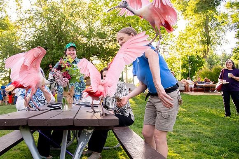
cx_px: 98
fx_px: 192
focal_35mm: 29
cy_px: 94
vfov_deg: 44.8
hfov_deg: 63.4
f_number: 4
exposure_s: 1/1250
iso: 1000
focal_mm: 24
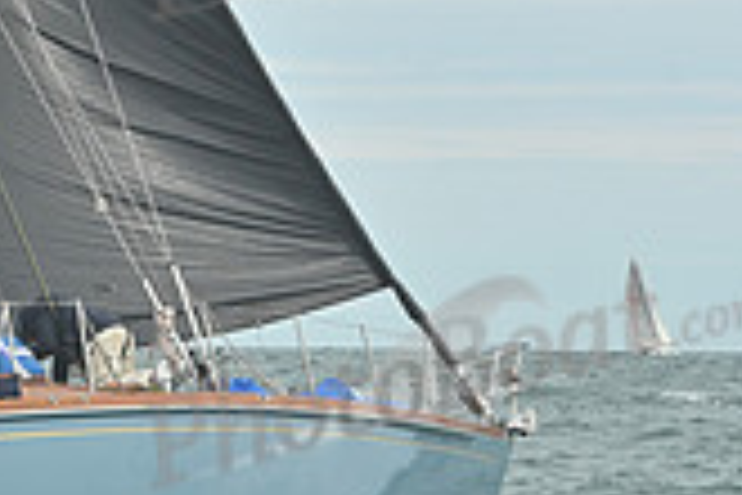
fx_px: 5441
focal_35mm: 264
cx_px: -85
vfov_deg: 5.2
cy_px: 200
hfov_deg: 7.7
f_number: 9
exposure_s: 1/1250
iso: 320
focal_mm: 75
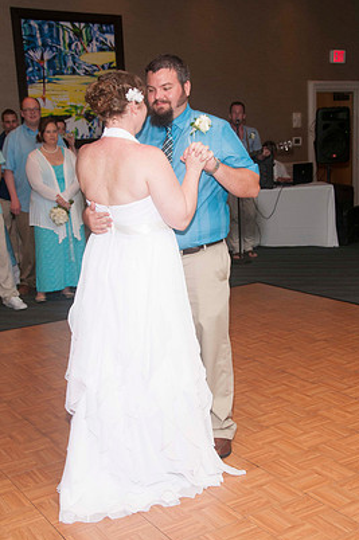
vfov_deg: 42.0
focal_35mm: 47
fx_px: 705
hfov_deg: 28.6
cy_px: 269
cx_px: 190
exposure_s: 1/60
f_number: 5.6
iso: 400
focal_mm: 28
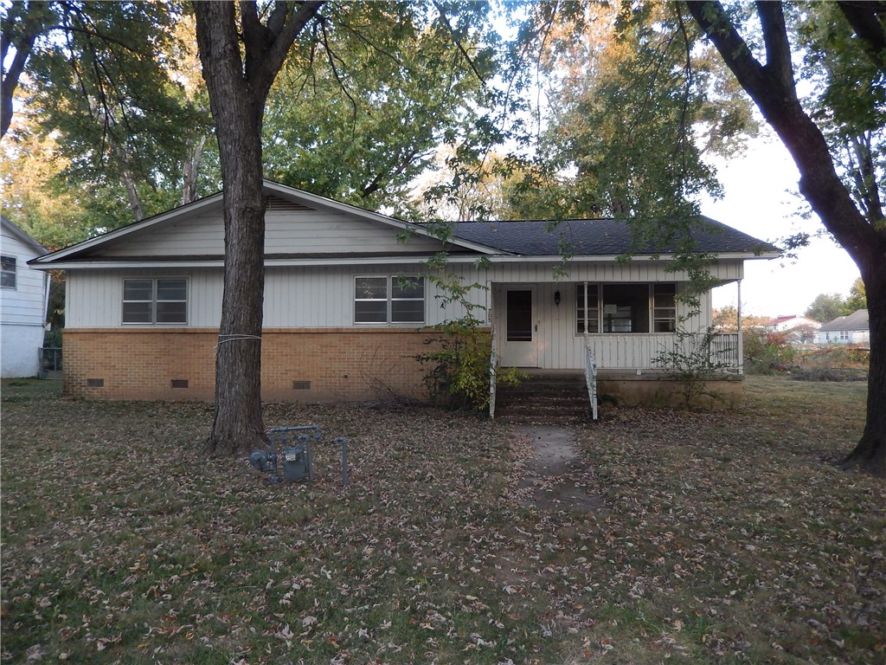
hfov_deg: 69.4
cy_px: 332
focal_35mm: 25
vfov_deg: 54.9
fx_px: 640
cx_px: 443
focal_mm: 4.5
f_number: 3.4
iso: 180
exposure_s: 1/60
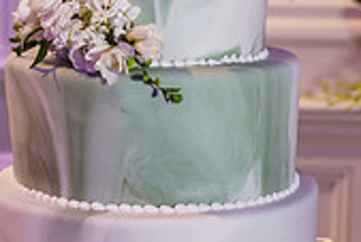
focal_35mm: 120
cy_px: 104
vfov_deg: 11.4
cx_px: 154
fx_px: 1204
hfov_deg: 17.0
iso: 640
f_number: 2
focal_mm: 35
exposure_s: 1/200
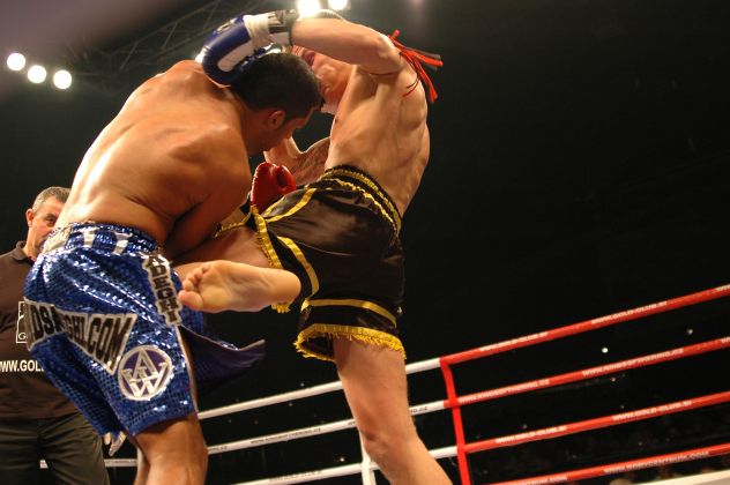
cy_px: 242
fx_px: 851
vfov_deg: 31.8
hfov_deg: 46.4
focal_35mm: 42
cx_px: 365
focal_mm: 28
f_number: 2.8
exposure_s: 1/400
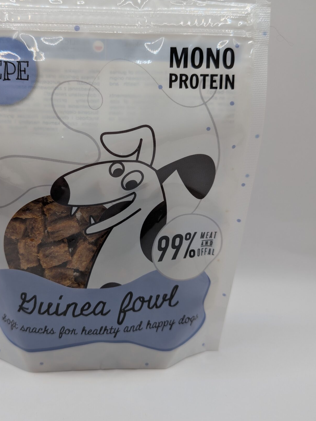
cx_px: 115
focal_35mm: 38
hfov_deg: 37.4
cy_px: 190
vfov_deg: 48.9
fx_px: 463
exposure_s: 1/140
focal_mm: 6.9
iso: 27
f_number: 1.68
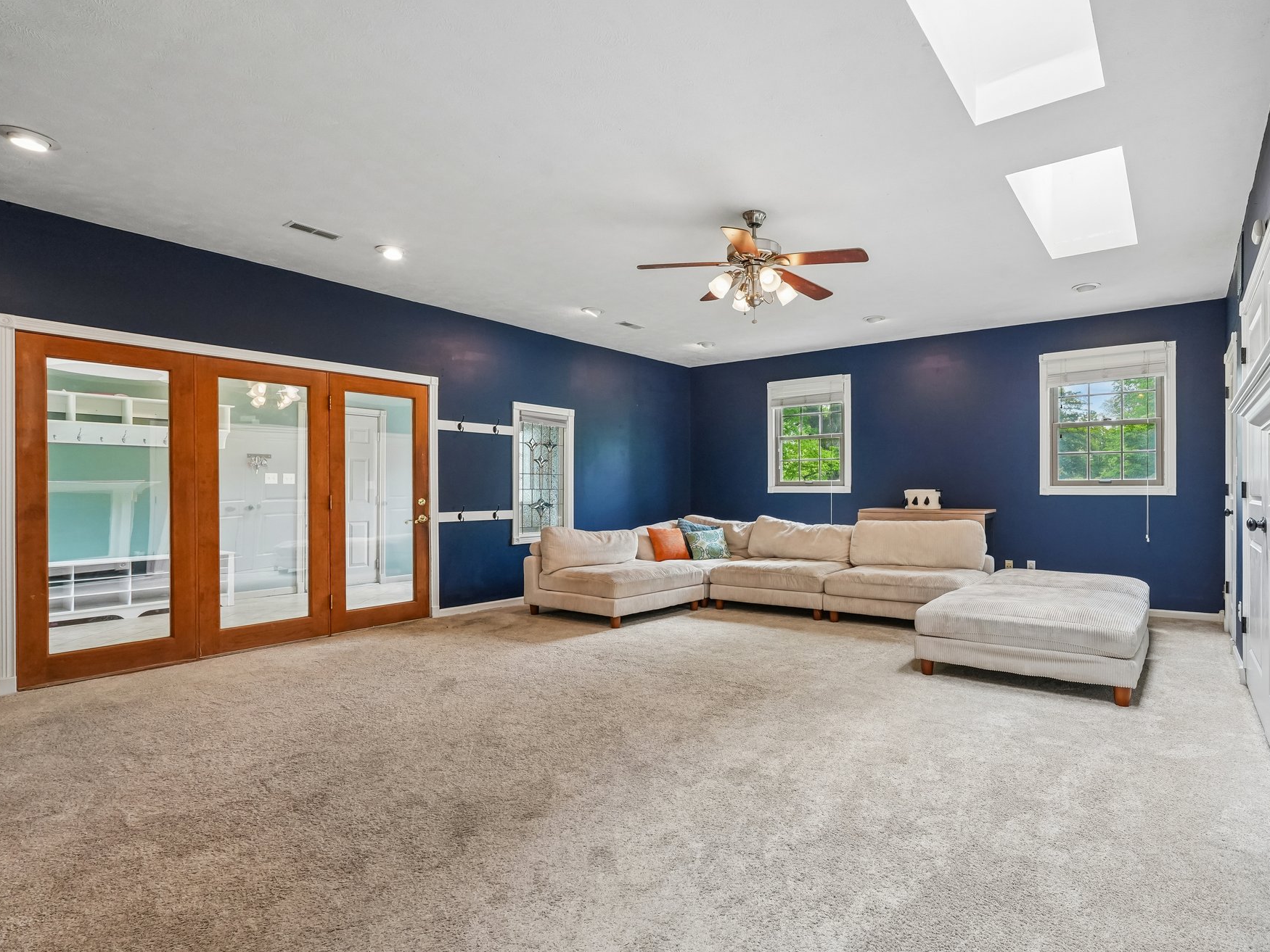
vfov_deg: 71.6
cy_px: 493
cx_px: 734
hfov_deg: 87.1
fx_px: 660
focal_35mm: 18
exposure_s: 1/30
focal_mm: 16
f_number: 8
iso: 800
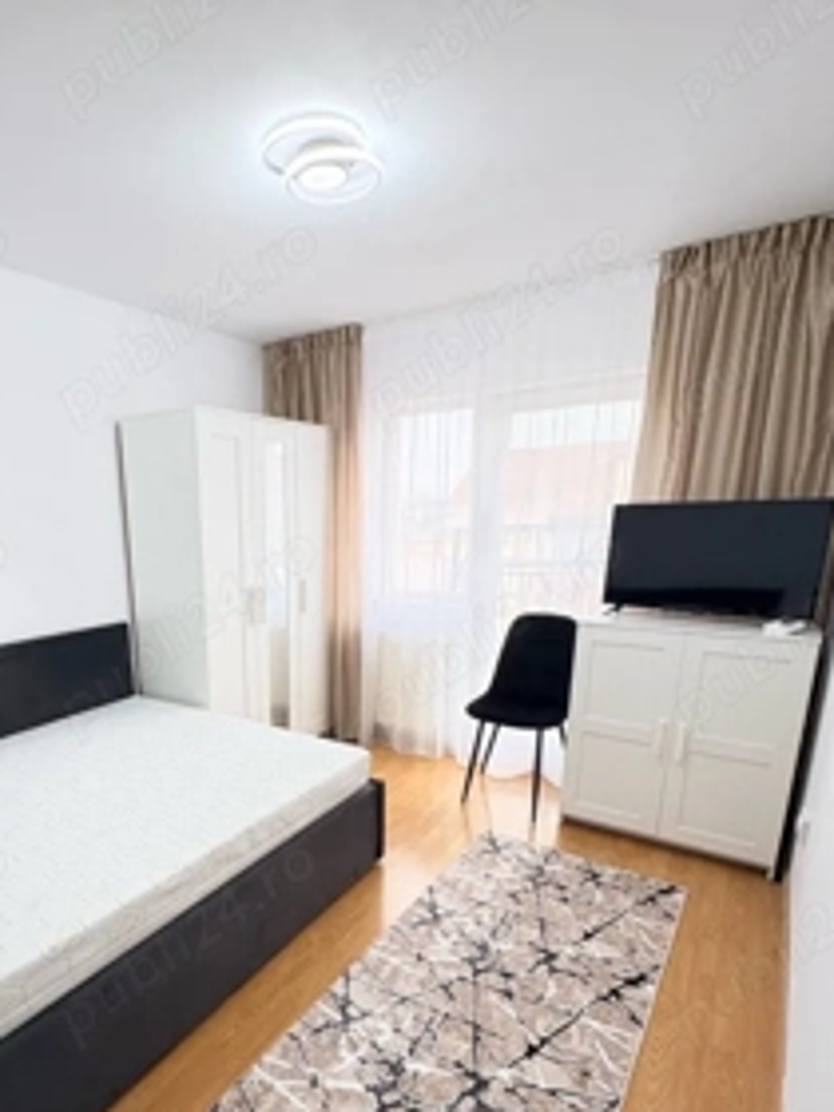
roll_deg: +1.3
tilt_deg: -14.2
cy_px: 679
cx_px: 266
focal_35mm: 20
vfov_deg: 80.6
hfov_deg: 64.0
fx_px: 642
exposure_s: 1/96
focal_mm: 2.22
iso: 250
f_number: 2.2
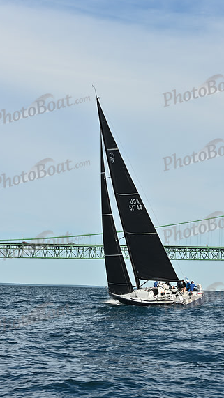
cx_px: 127
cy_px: 199
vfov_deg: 25.6
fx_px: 877
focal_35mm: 83
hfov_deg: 14.6
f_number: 9
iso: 320
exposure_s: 1/1000
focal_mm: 78
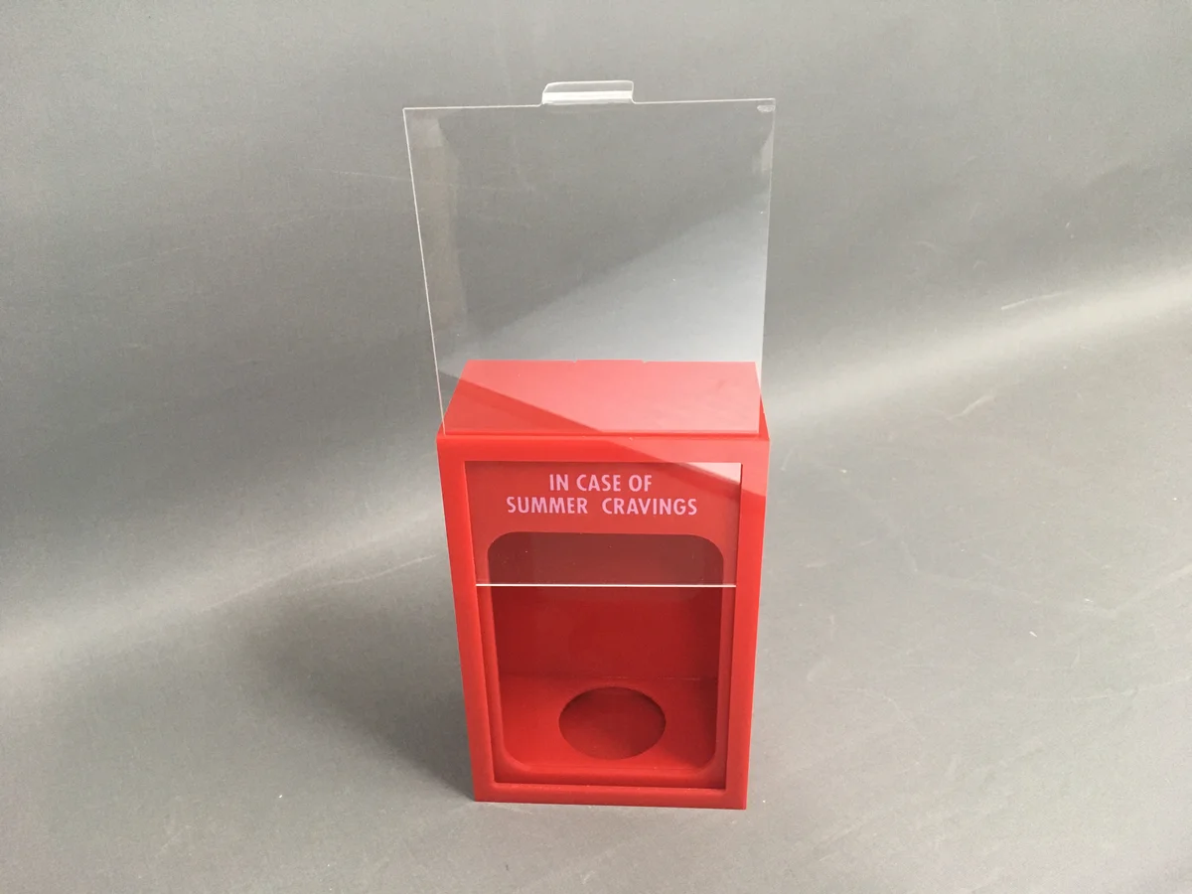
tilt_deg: -27.3
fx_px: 999
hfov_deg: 61.7
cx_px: 596
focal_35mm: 29
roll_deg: +0.2
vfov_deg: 48.2
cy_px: 447
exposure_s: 1/33
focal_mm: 4.15
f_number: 2.2
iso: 160
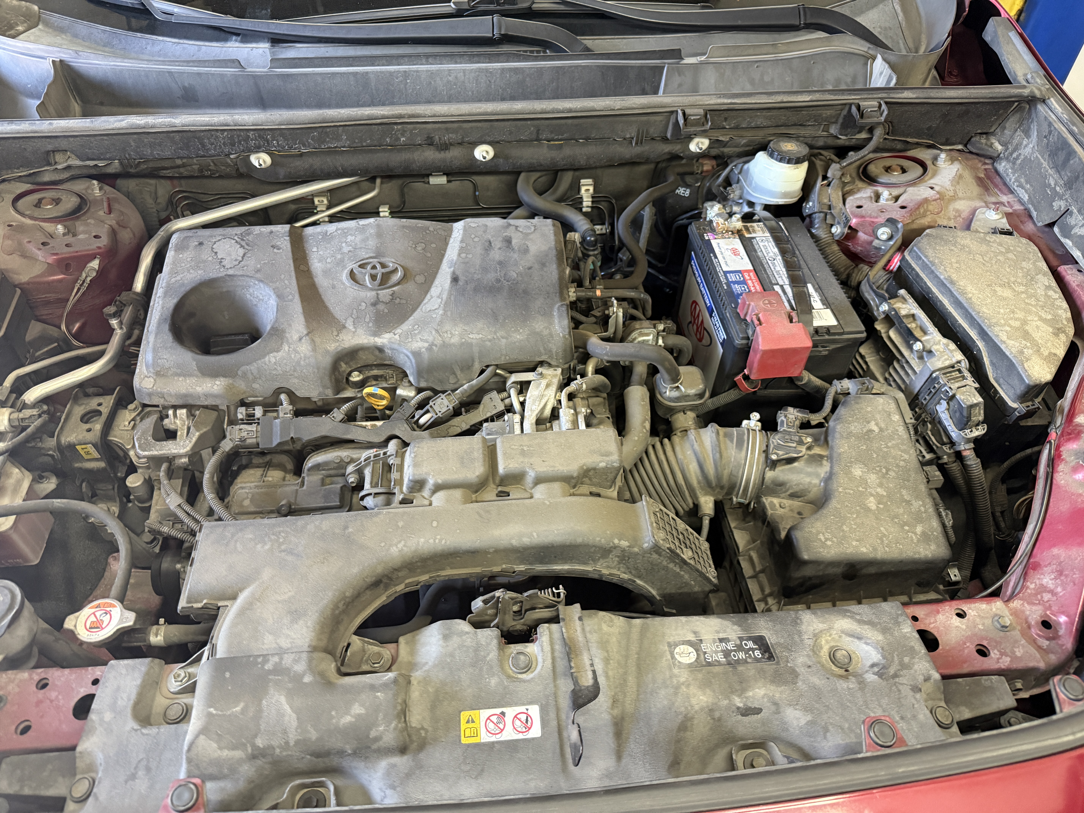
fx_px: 752
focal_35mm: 24
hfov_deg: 71.6
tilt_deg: -45.8
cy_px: 406
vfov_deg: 56.8
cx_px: 542
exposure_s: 1/60
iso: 640
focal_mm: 6.76
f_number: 1.78
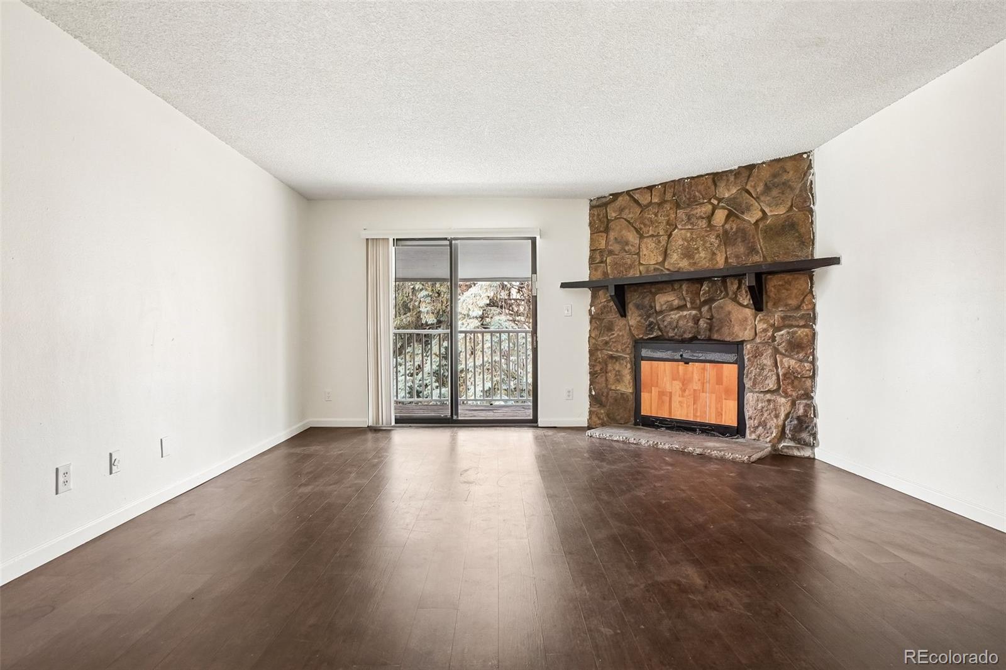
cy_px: 335
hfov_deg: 90.0
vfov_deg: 67.4
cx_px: 503
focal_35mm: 18
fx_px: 503
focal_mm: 12
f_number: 8
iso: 400
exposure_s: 1/13
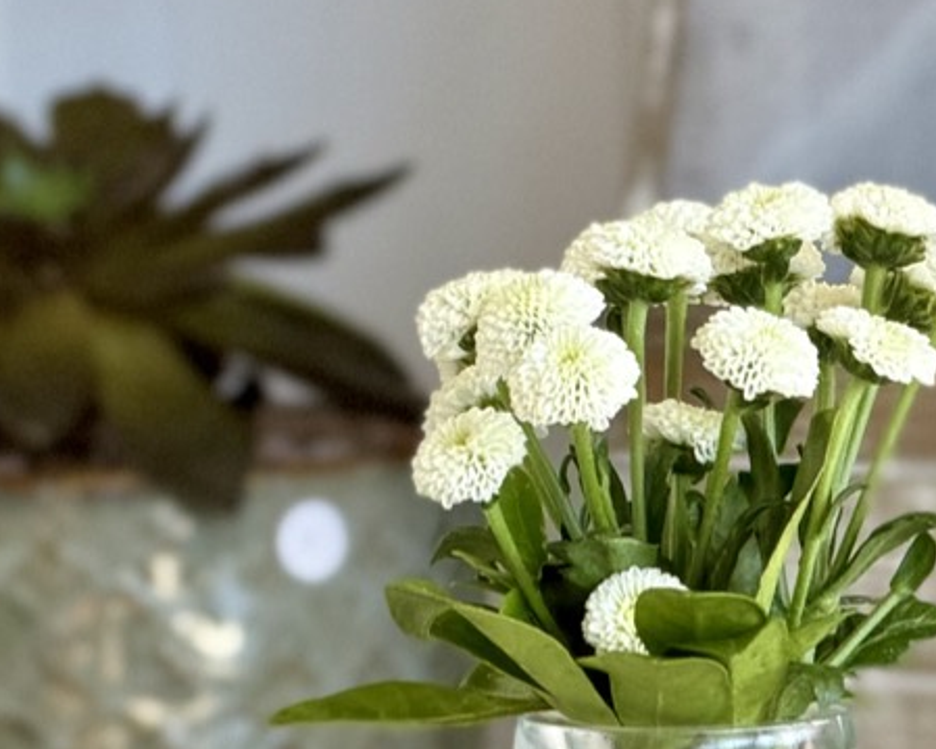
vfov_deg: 4.7
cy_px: 612
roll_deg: +2.8
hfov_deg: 5.9
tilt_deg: -5.7
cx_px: 1220
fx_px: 9029
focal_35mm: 326
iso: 250
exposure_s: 1/121
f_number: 2.8
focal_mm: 16.89
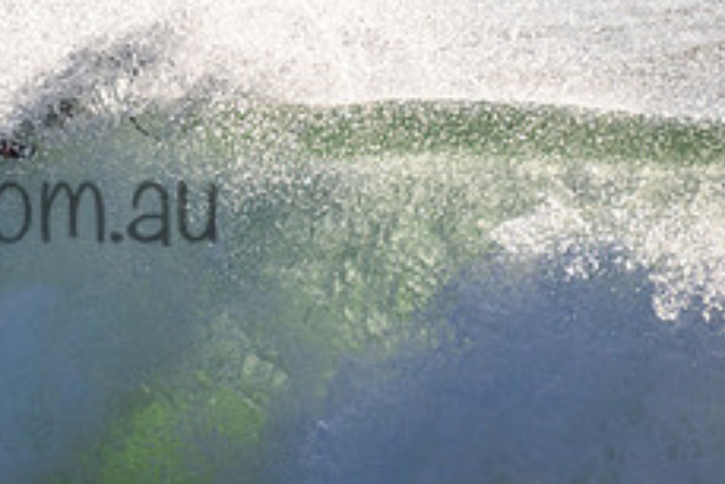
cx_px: -117
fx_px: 36816
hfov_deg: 1.1
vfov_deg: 0.8
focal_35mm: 1827
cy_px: 169
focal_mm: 720
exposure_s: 1/2000
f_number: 11
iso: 720
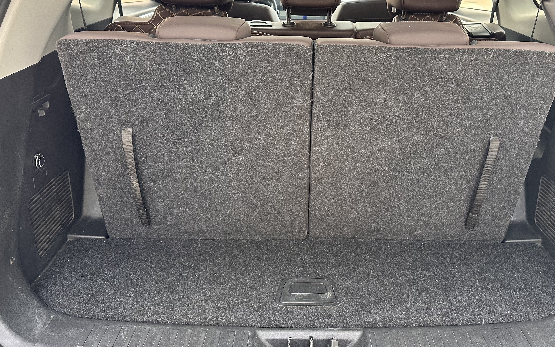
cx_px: 315
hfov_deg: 57.9
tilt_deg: -18.7
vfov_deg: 38.0
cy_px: 122
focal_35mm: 33
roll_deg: -0.2
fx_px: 499
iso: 250
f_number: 1.78
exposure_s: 1/98
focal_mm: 6.86
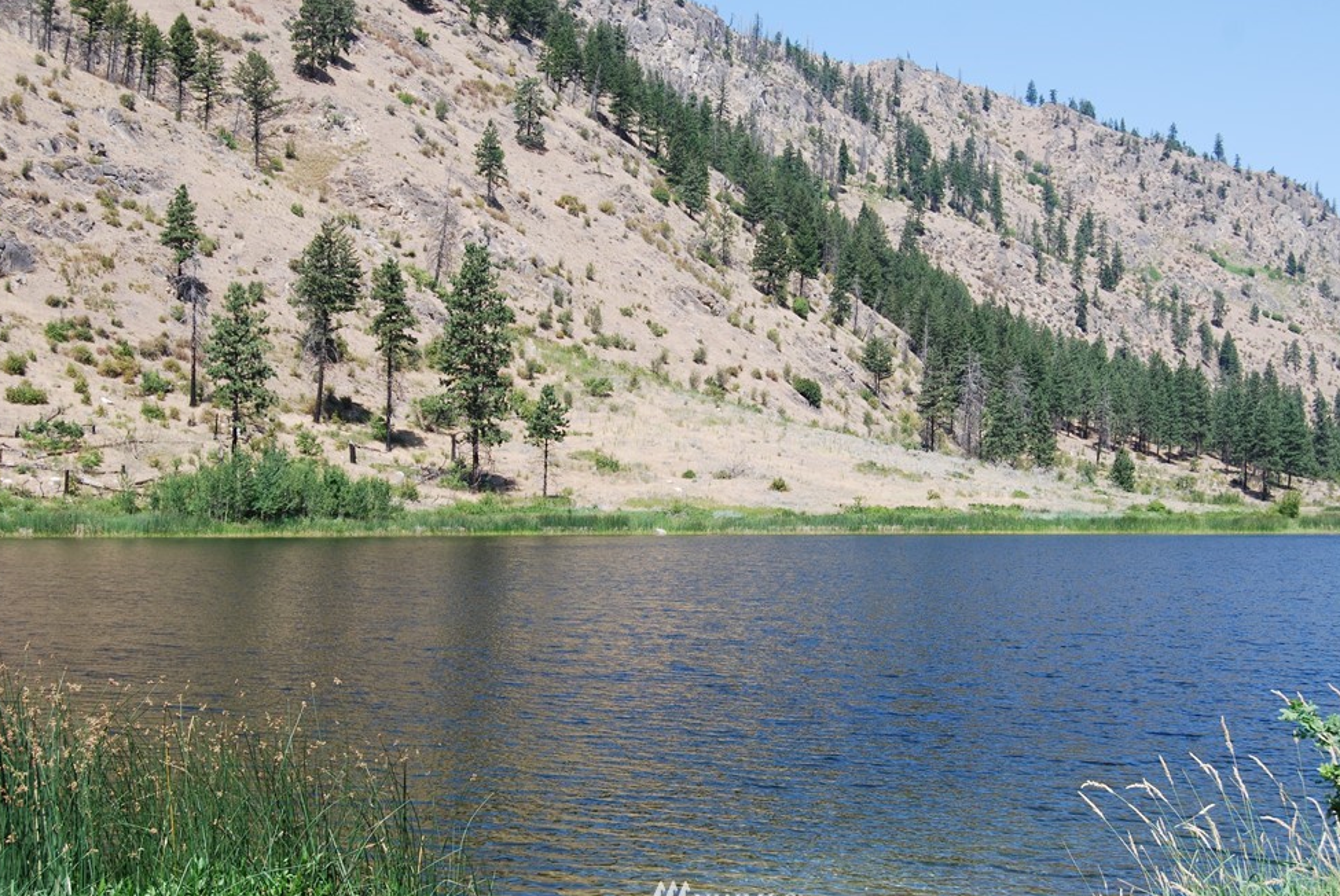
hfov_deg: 39.5
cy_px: 452
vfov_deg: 27.0
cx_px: 726
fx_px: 1863
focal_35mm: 50
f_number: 7.1
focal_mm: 30
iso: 100
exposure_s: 1/200
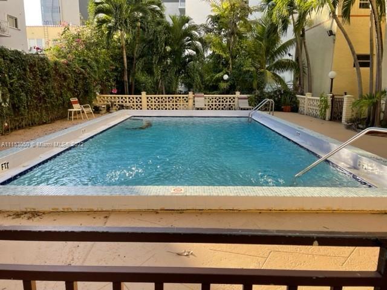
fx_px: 291
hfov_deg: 67.3
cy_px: 145
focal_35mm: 26
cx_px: 194
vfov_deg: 53.1
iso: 32
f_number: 1.6
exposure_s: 1/584
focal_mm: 4.2
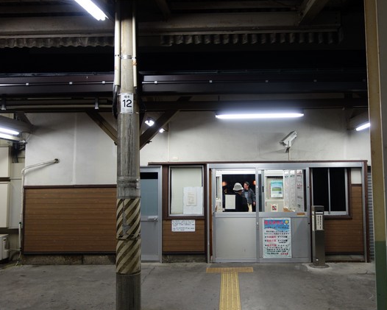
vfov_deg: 45.8
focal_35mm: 32
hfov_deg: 55.5
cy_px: 156
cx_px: 218
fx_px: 367
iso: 250
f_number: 1.8
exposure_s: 1/30
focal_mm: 10.4
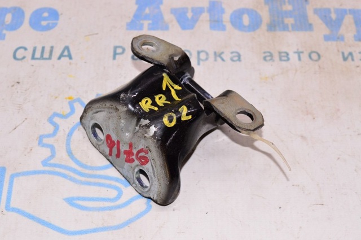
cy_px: 120
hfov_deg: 33.4
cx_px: 180
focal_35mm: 60
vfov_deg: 22.6
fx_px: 601
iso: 1600
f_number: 8
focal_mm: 40
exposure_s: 1/125
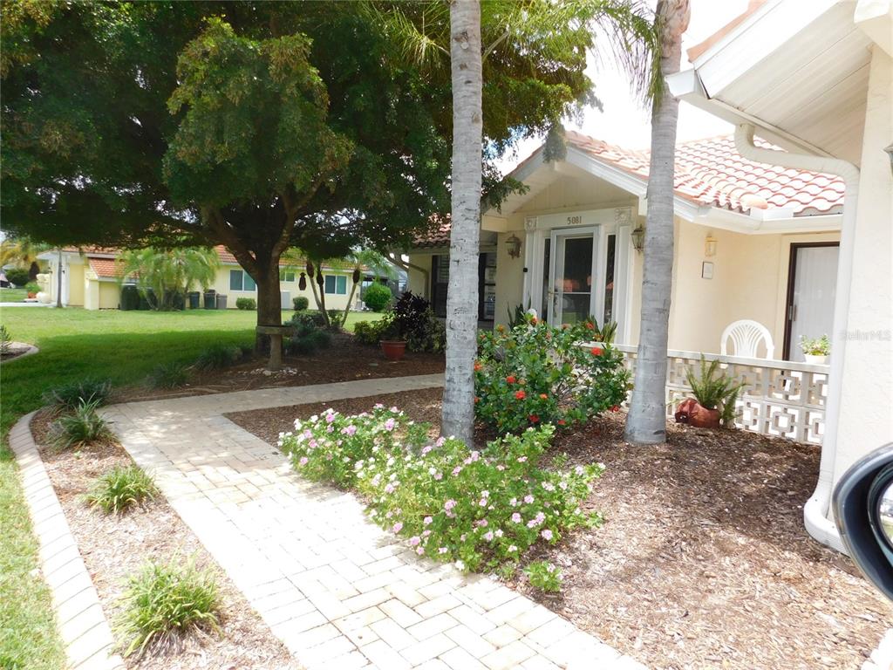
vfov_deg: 58.9
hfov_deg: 73.9
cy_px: 335
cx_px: 446
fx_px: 593
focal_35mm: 23
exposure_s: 1/640
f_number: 3
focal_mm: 4
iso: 125
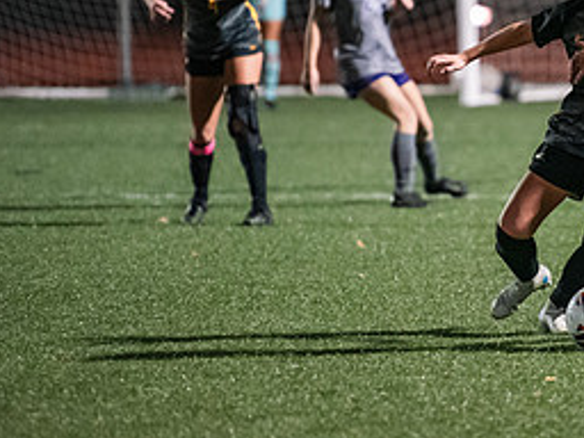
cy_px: 129
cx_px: 595
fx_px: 7339
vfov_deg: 3.4
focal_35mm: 435
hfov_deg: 4.5
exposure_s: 1/1000
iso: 8000
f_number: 2.8
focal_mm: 200
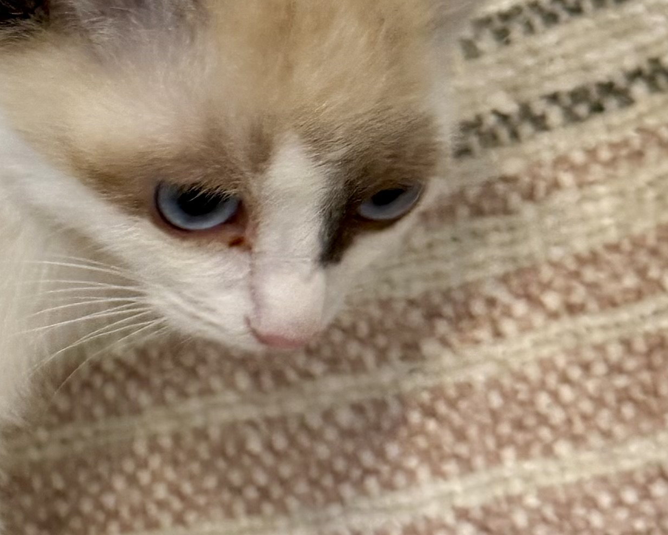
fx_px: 2155
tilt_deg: -27.9
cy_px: 173
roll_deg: -4.5
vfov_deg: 14.1
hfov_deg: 15.9
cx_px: -385
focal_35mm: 109
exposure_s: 1/120
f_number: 1.78
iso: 200
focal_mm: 6.76
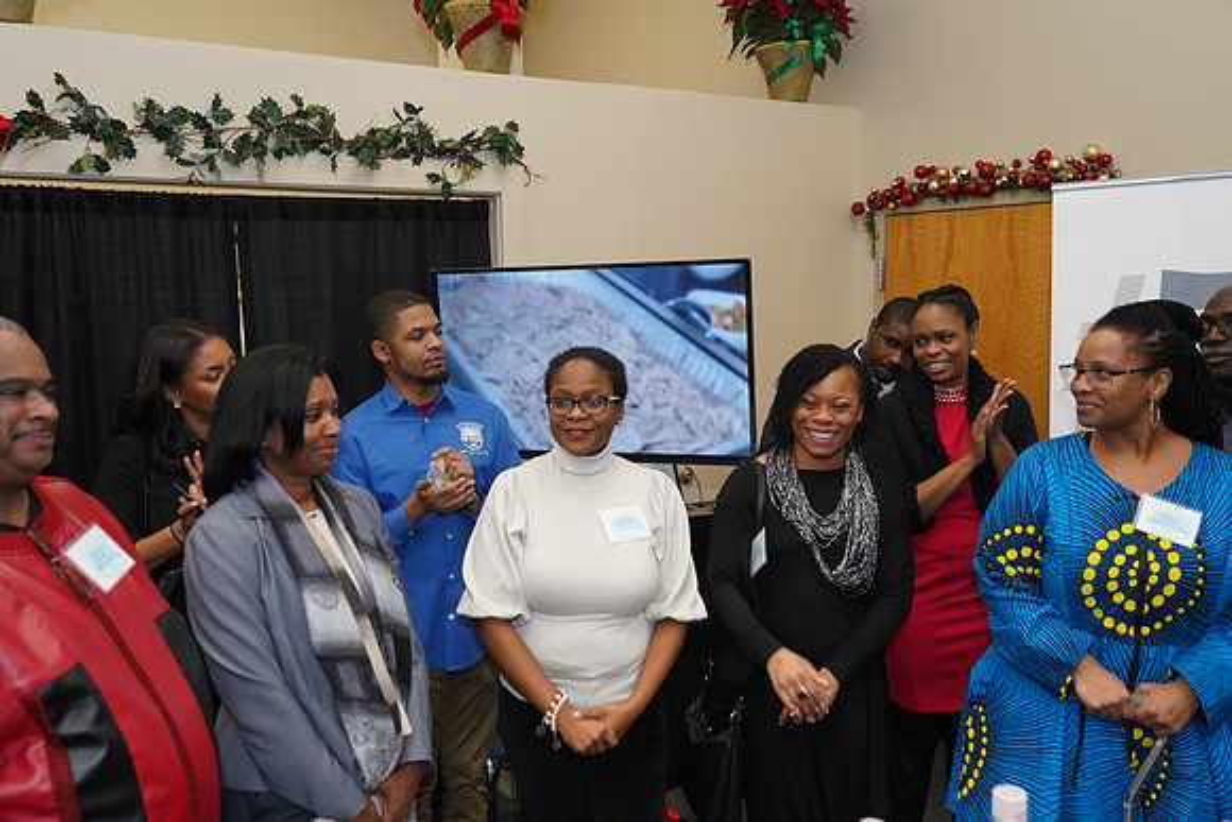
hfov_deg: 60.3
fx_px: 1061
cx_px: 616
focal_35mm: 31
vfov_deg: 42.3
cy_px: 411
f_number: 4
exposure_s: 1/200
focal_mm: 31
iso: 1600
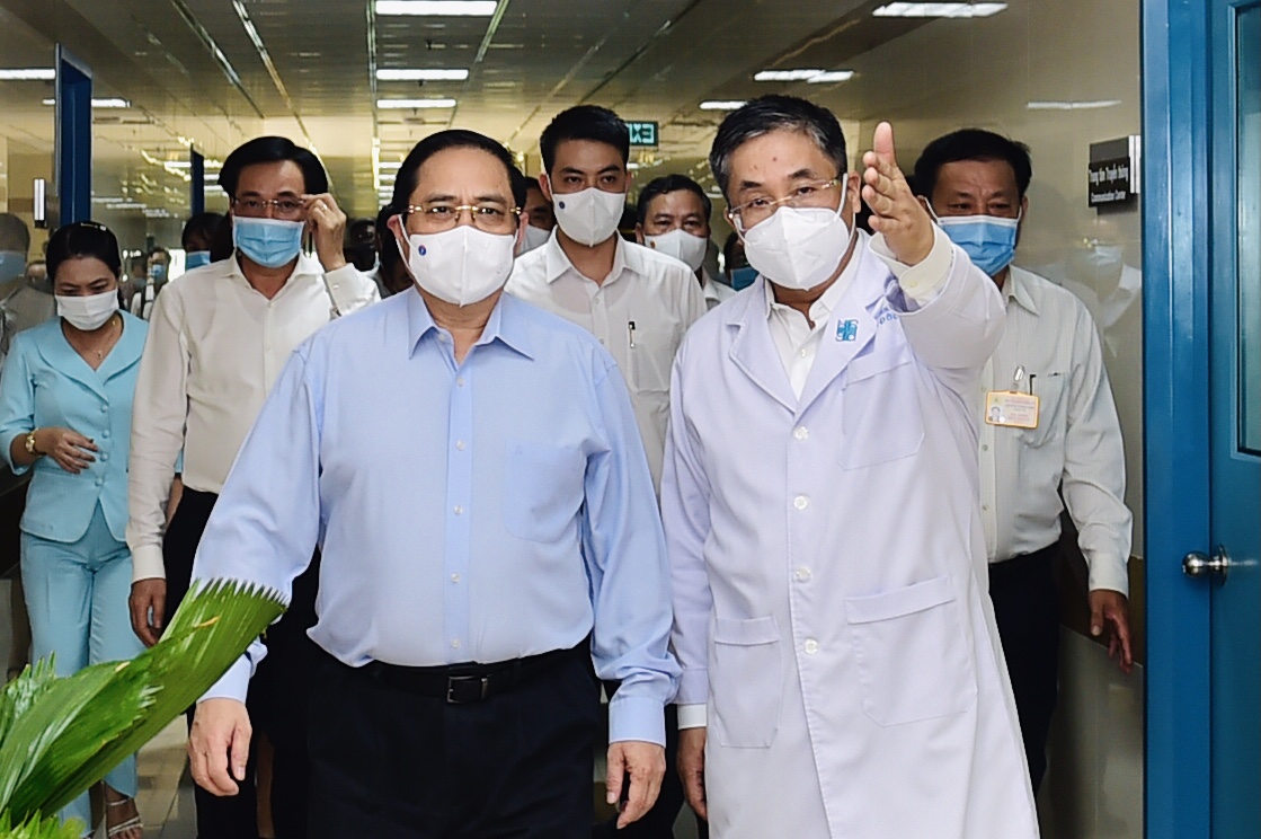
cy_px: 420
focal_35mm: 24
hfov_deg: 73.8
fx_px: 840
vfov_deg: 53.0
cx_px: 630
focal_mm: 24
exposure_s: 1/160
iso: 500
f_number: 4
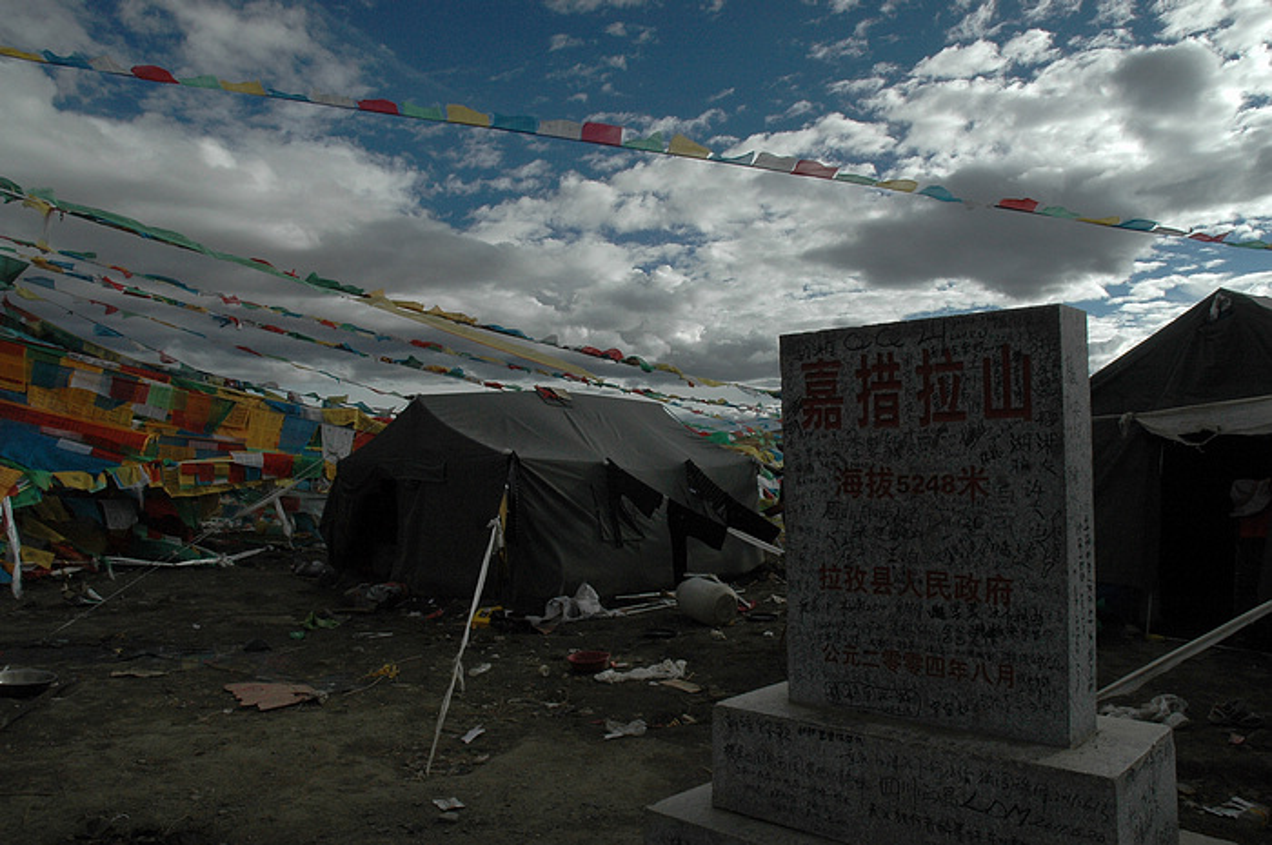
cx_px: 636
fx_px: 953
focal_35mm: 27
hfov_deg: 67.4
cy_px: 422
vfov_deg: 47.8
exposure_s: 1/640
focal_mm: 18
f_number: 16
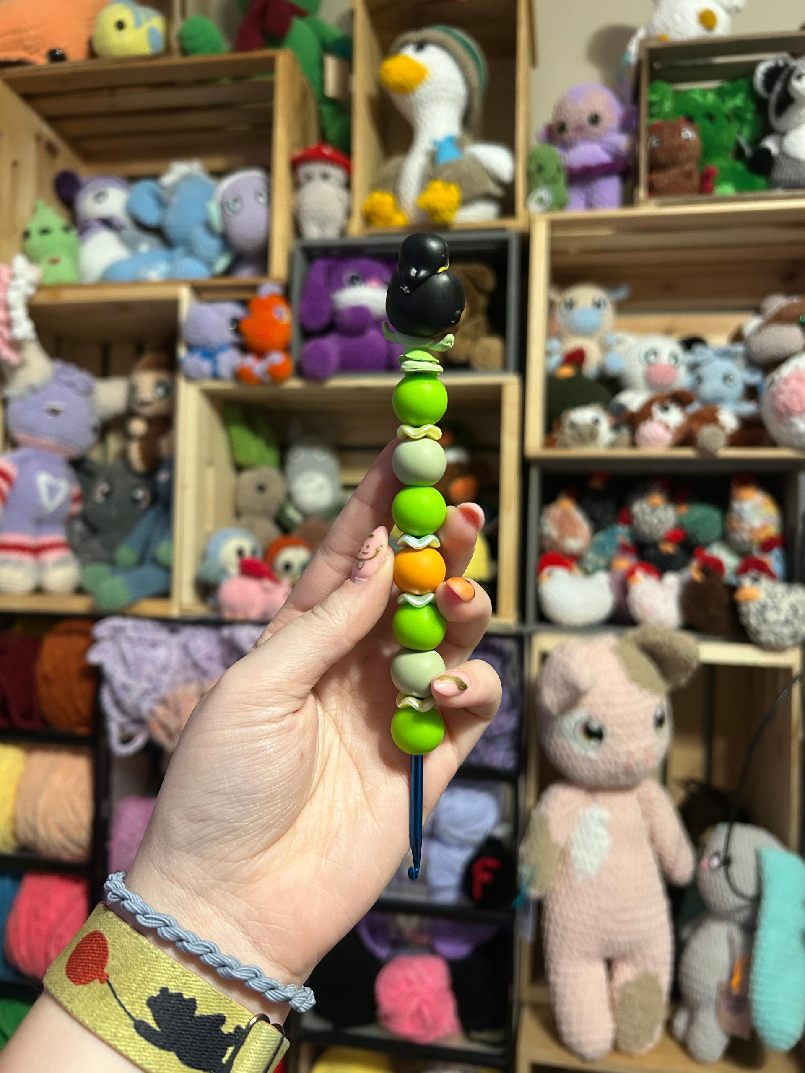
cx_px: 402
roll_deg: -1.3
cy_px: 536
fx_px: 806
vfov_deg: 67.3
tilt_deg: +1.1
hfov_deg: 53.1
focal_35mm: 26
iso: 250
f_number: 1.5
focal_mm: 5.7
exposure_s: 1/60
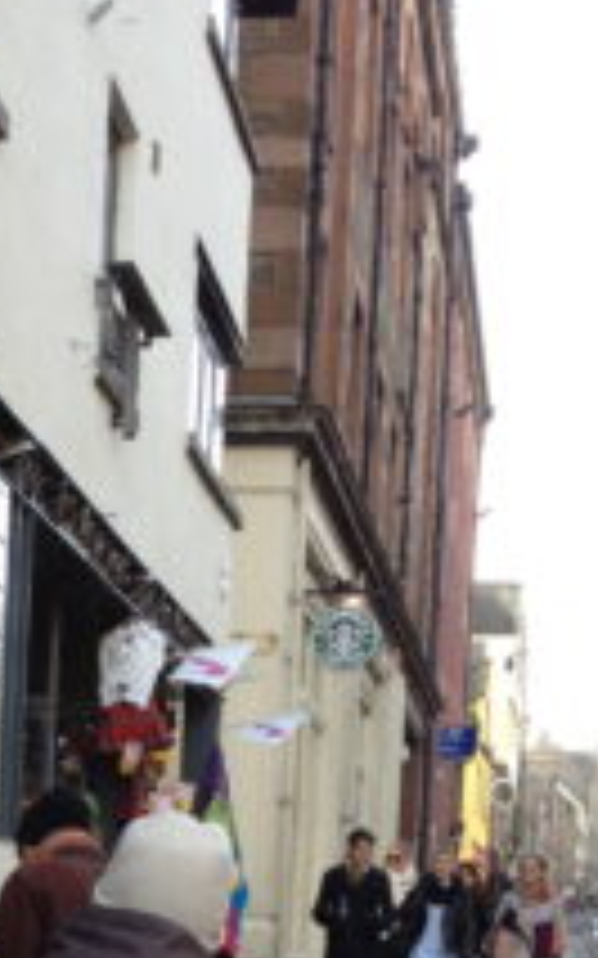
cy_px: 1064
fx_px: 2427
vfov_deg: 21.2
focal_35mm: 93
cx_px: -103
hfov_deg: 13.7
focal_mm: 4.28
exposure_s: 1/130
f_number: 2.4
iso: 50
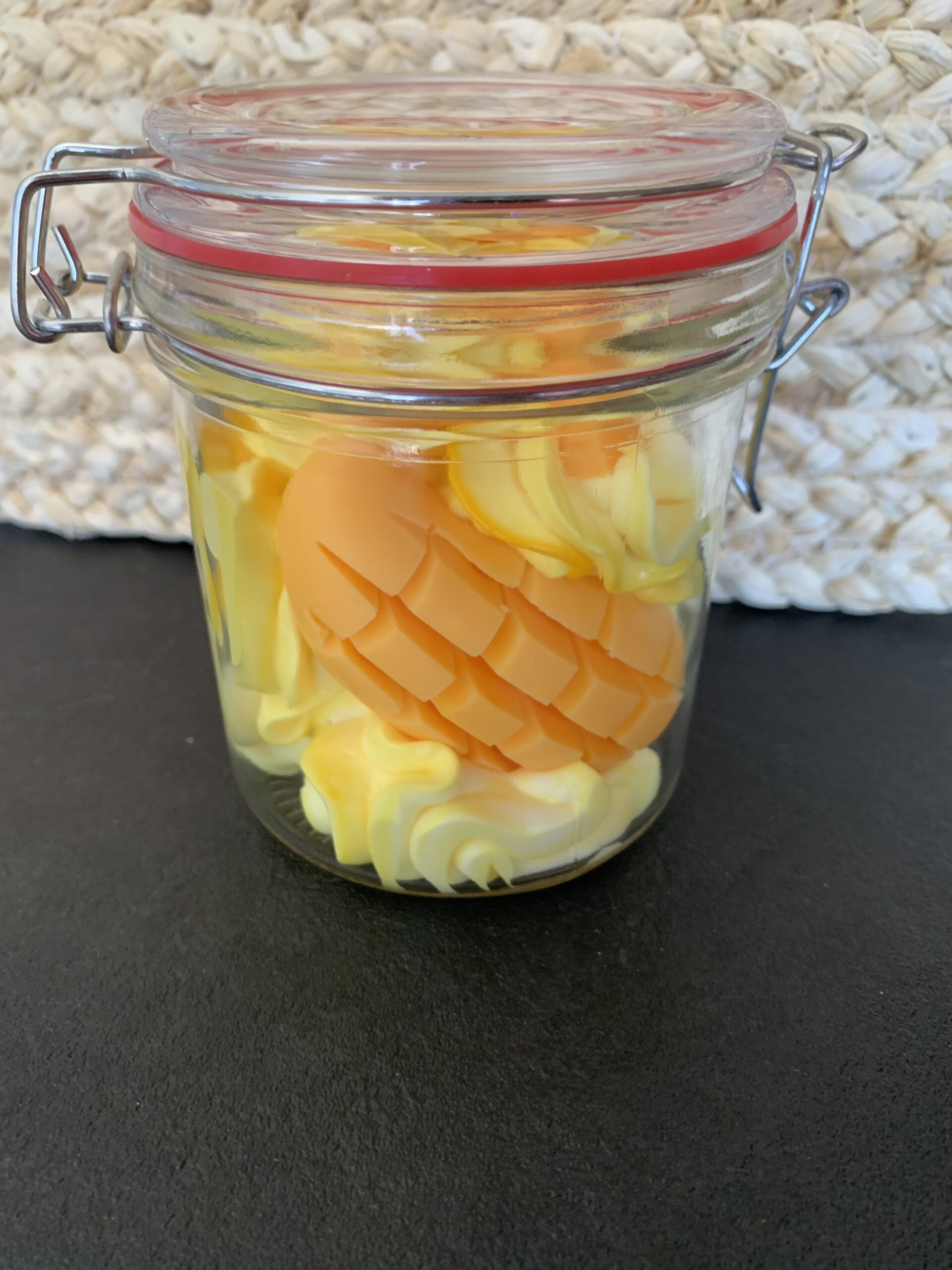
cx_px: 476
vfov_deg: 67.3
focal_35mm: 26
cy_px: 635
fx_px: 953
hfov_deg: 53.1
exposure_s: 1/60
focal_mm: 4.25
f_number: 1.8
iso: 200
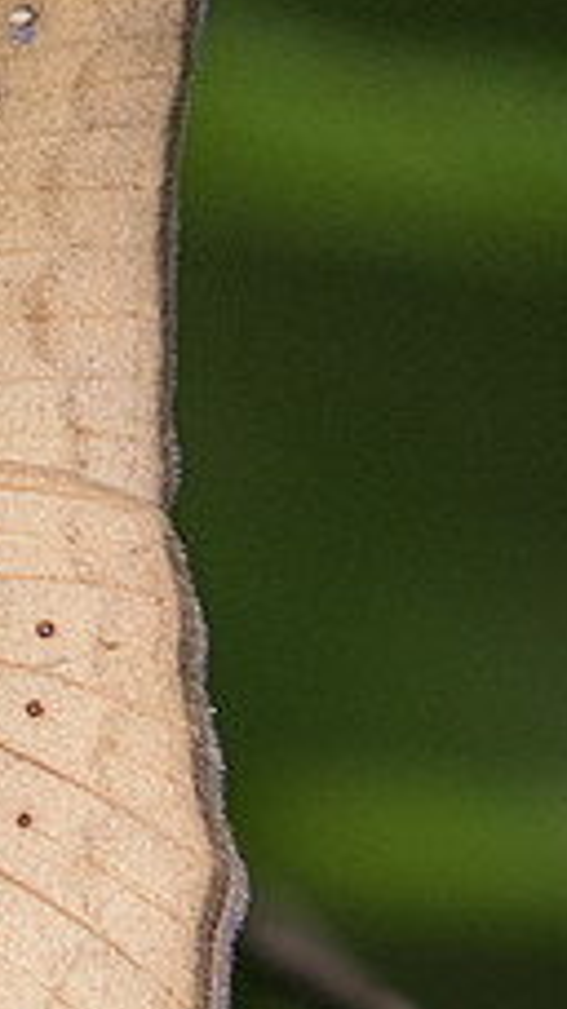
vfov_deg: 0.9
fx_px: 65394
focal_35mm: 2443
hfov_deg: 0.5
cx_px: -341
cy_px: 695
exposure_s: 1/250
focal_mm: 400
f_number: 6.3
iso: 1250
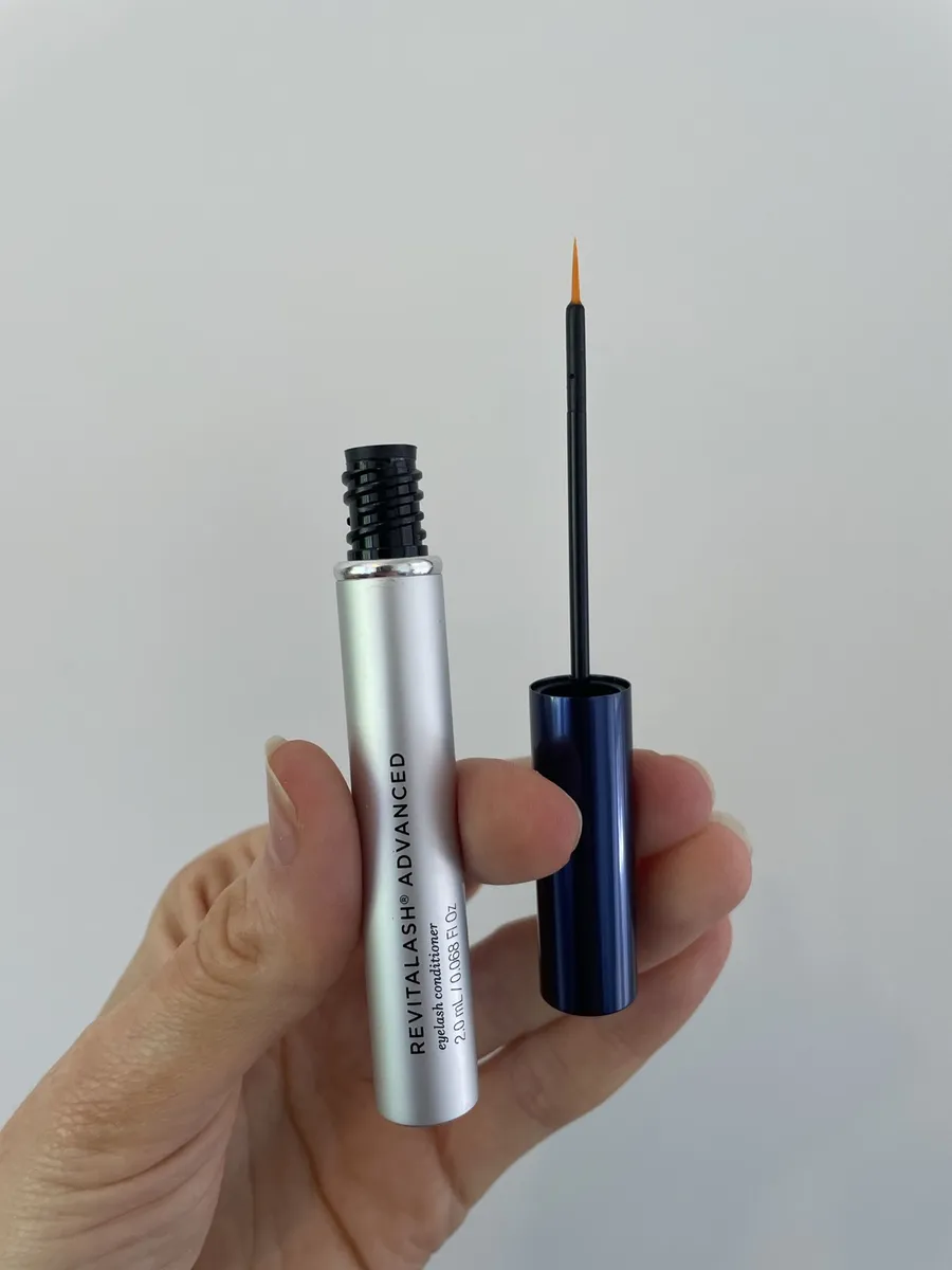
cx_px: 476
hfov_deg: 53.1
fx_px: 953
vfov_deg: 67.3
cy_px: 635
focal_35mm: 26
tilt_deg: -18.9
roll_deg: +0.7
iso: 80
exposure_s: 1/121
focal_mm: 4.2
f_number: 1.6
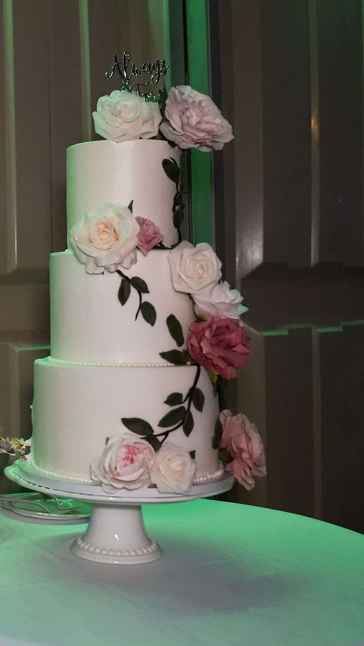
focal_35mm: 45
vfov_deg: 45.5
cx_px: -88
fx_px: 772
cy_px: 330
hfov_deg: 23.8
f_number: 4
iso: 8000
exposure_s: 1/160
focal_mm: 28
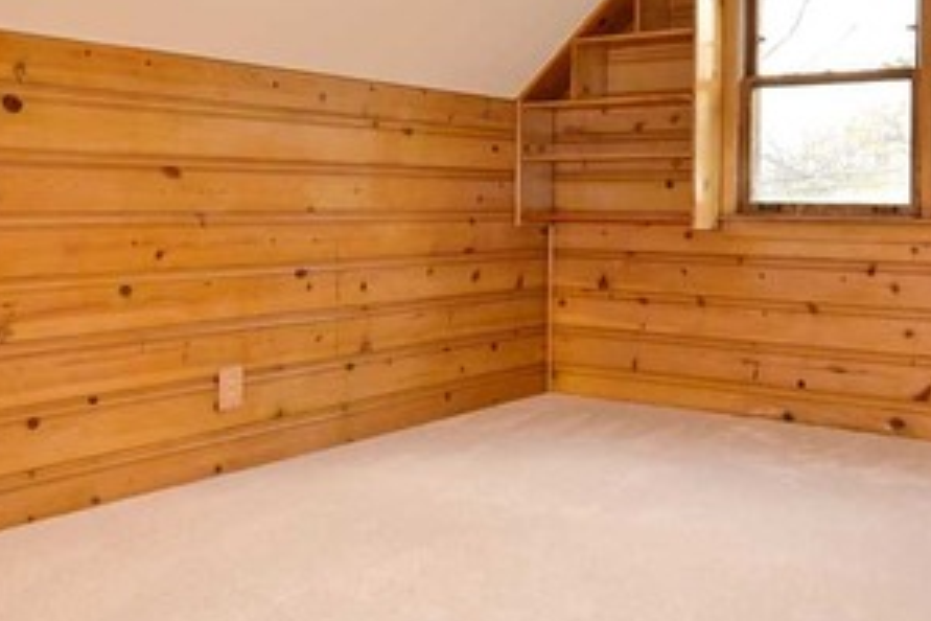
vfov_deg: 31.6
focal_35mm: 42
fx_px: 1088
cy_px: 209
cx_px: 680
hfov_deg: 45.0
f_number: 6.3
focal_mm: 13
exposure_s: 1/80
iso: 500
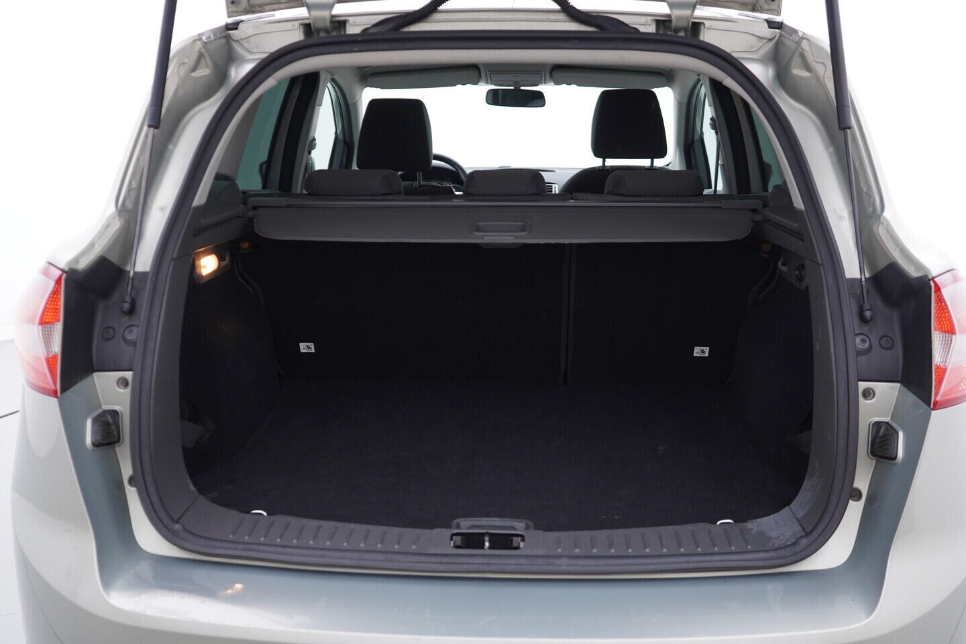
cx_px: 483
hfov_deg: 53.1
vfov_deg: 36.9
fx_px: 966
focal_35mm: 36
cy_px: 322
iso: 125
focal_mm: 24
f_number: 2.8
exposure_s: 1/40
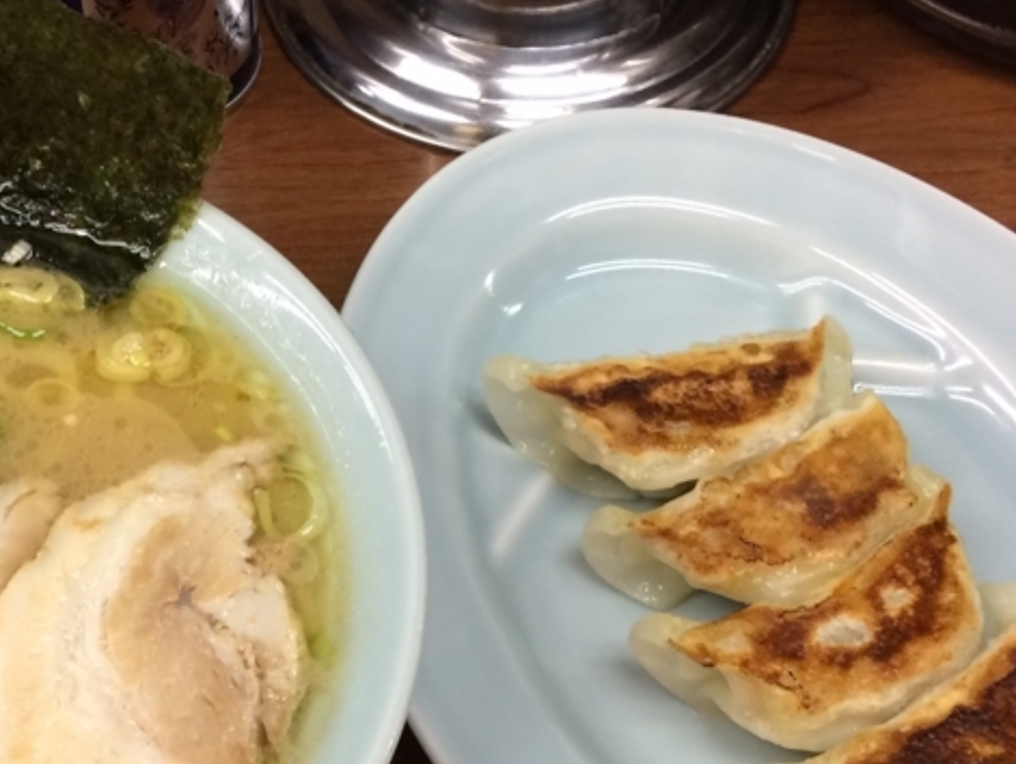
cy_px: 492
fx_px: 1851
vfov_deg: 23.2
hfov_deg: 30.2
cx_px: 257
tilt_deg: -56.4
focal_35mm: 63
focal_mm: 4.15
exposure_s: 1/33
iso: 125
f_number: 2.2
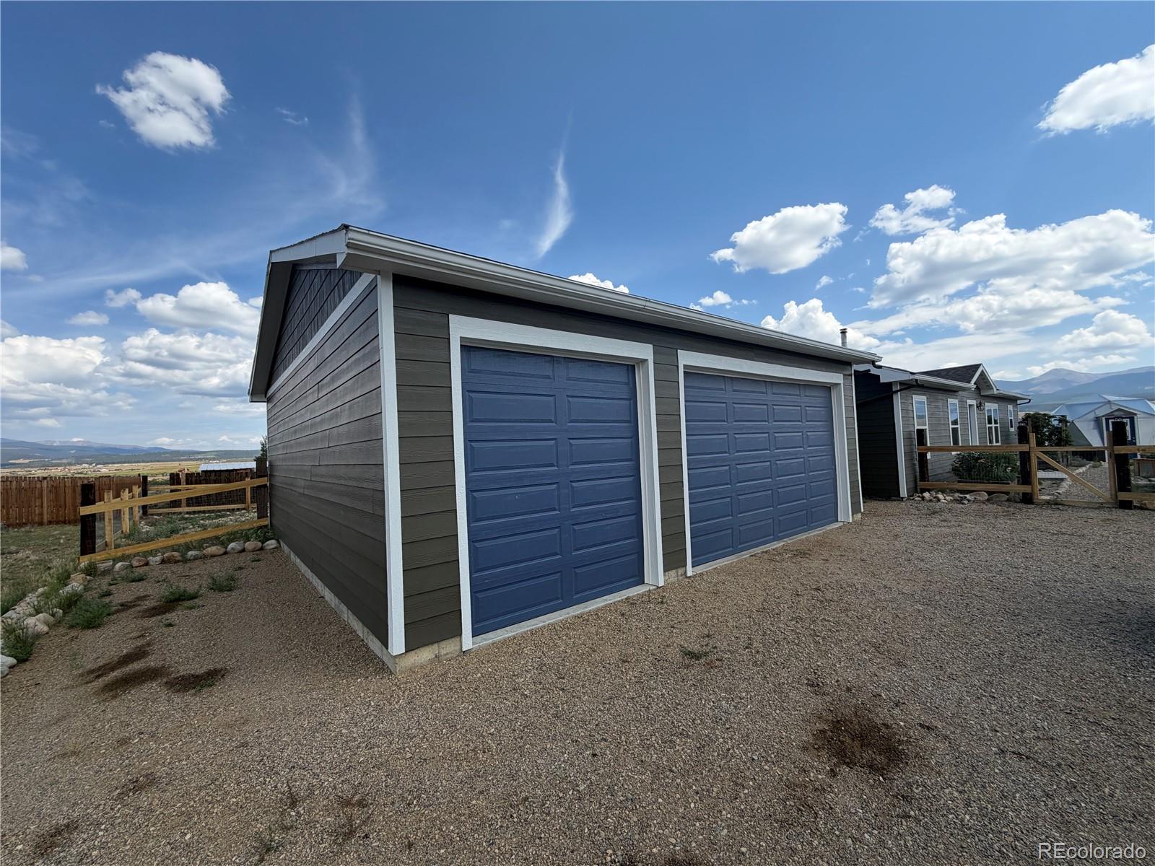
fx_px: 467
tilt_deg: +1.8
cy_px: 433
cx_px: 578
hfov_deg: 102.1
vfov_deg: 85.7
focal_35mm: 14
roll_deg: +2.5
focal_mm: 2.22
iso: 40
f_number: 2.2
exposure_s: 1/564
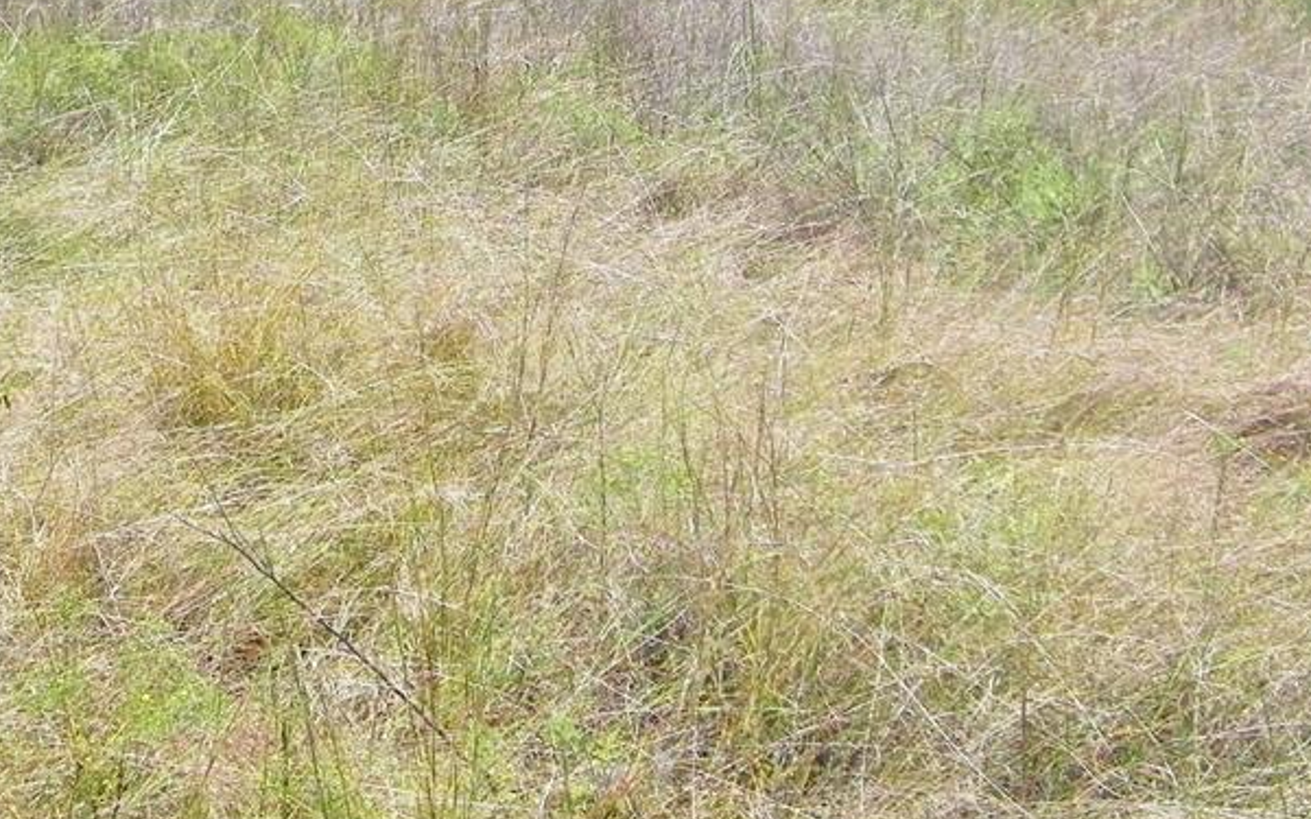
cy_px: 7
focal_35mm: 85
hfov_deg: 24.3
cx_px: 538
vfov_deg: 15.1
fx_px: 3037
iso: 100
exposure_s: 1/160
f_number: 7.8
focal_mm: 8.3
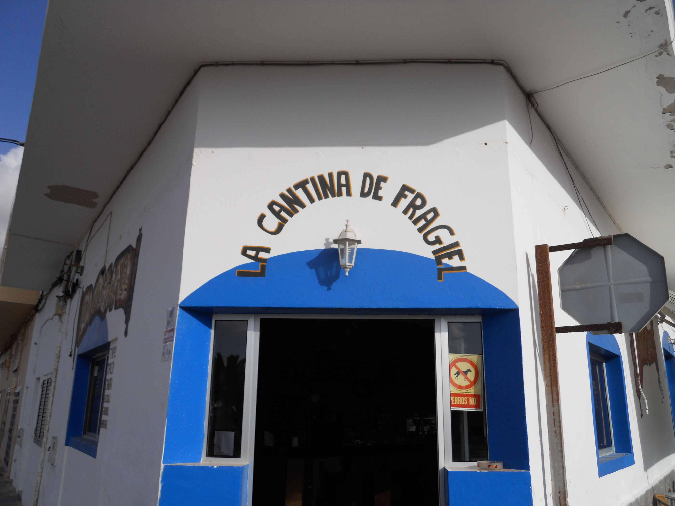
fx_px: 546
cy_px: 253
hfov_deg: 63.4
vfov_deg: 49.7
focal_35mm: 28
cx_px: 338
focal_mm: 5
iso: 80
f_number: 5.4
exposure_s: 1/640
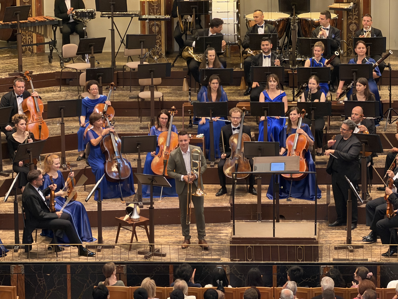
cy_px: 150
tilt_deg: -13.2
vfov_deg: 7.4
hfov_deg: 9.9
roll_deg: +0.9
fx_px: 2300
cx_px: 199
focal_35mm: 200
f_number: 2.8
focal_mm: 16.89
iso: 500
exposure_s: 1/33
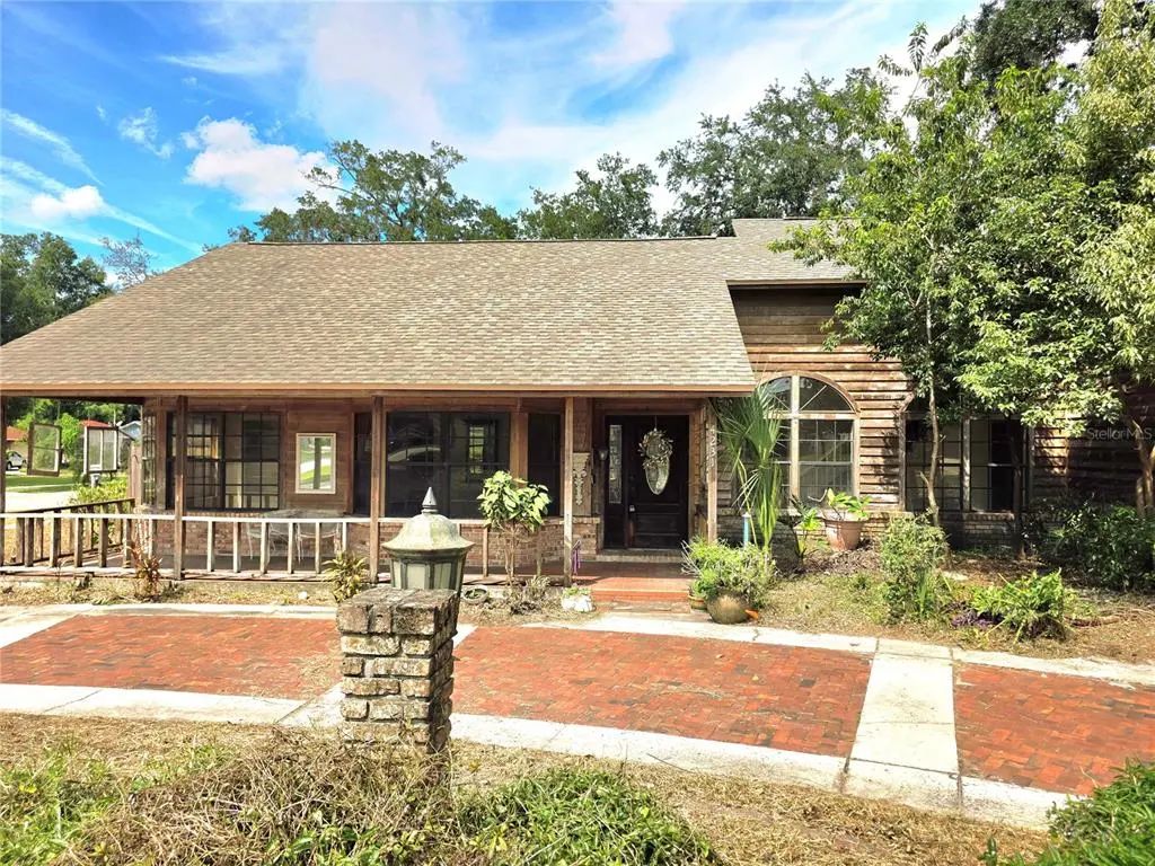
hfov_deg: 73.9
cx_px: 578
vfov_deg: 58.9
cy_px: 433
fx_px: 767
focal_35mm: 23
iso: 80
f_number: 1.7
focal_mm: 6.3
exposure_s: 1/5000
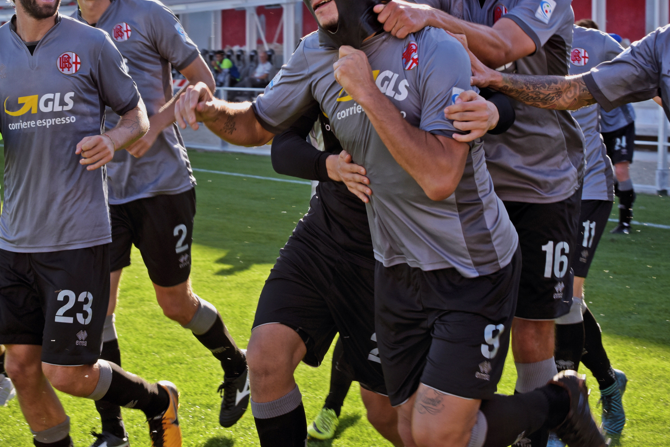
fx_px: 2028
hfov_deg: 18.7
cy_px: 113
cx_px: 203
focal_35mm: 109
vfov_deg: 12.5
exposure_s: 1/320
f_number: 9
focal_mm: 70
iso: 500
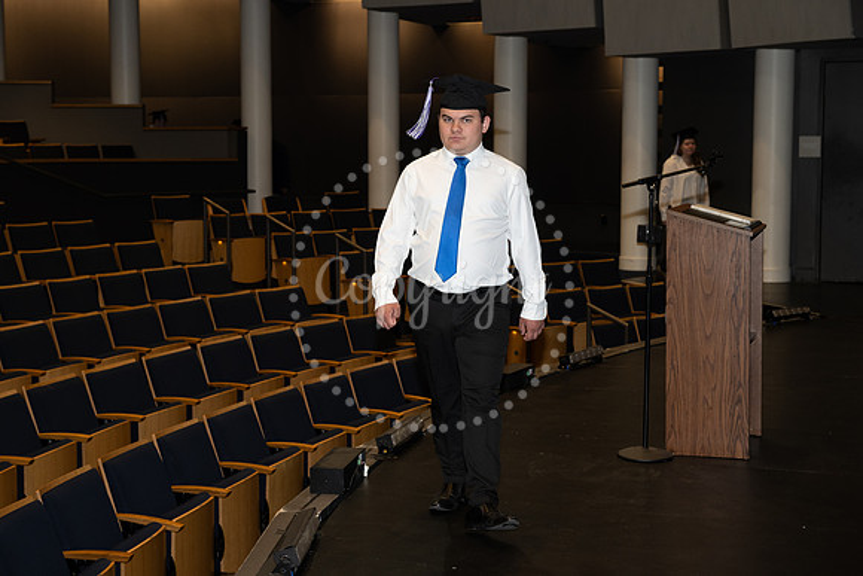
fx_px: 1343
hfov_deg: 35.6
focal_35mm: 56
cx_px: 432
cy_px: 288
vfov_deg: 24.2
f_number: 5
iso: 1000
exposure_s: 1/125
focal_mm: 56
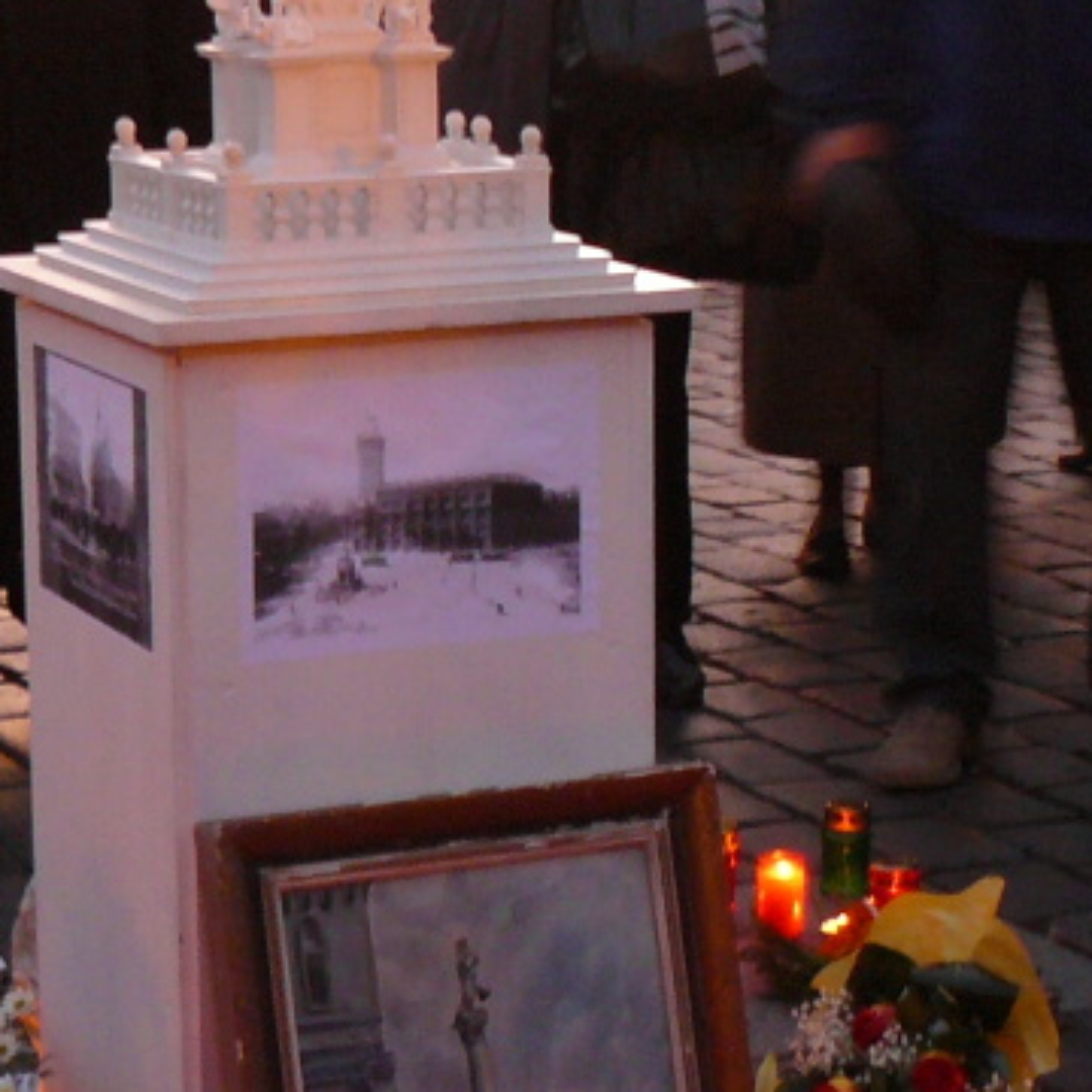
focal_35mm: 113
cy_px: 349
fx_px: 4033
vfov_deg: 15.4
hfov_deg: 15.4
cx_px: 385
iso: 200
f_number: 2.8
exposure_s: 1/3.2
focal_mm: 6
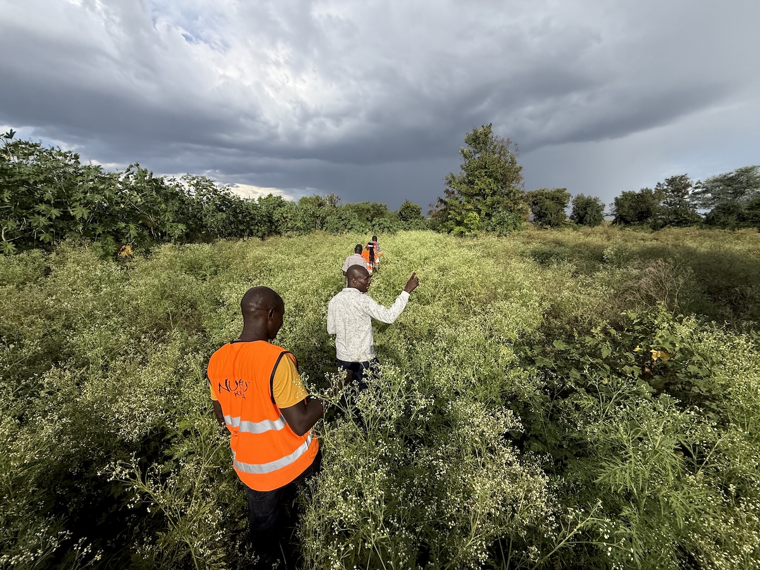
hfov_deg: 102.1
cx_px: 380
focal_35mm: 14
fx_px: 307
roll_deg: -0.5
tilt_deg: -9.8
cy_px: 285
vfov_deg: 85.7
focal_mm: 2.22
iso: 50
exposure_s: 1/1125
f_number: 2.2
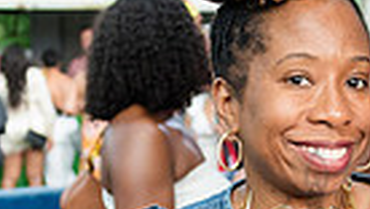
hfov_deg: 12.3
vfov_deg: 7.0
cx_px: 330
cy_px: 192
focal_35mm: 173
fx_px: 1699
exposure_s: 1/100
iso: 1000
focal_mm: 38
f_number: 3.5
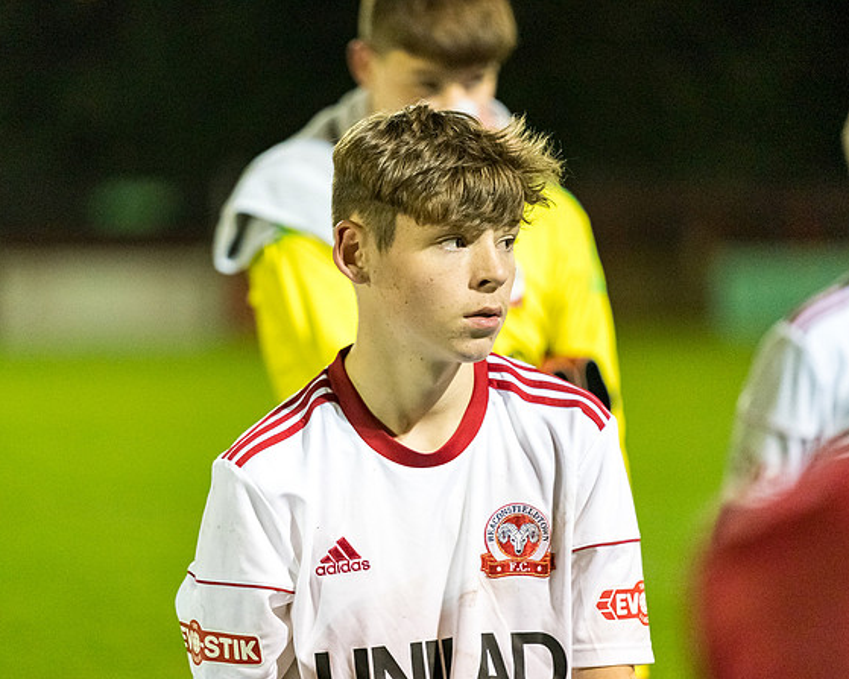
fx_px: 5703
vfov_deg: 6.8
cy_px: 340
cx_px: 372
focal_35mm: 227
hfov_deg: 8.5
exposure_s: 1/1000
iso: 6400
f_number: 2.8
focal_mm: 200
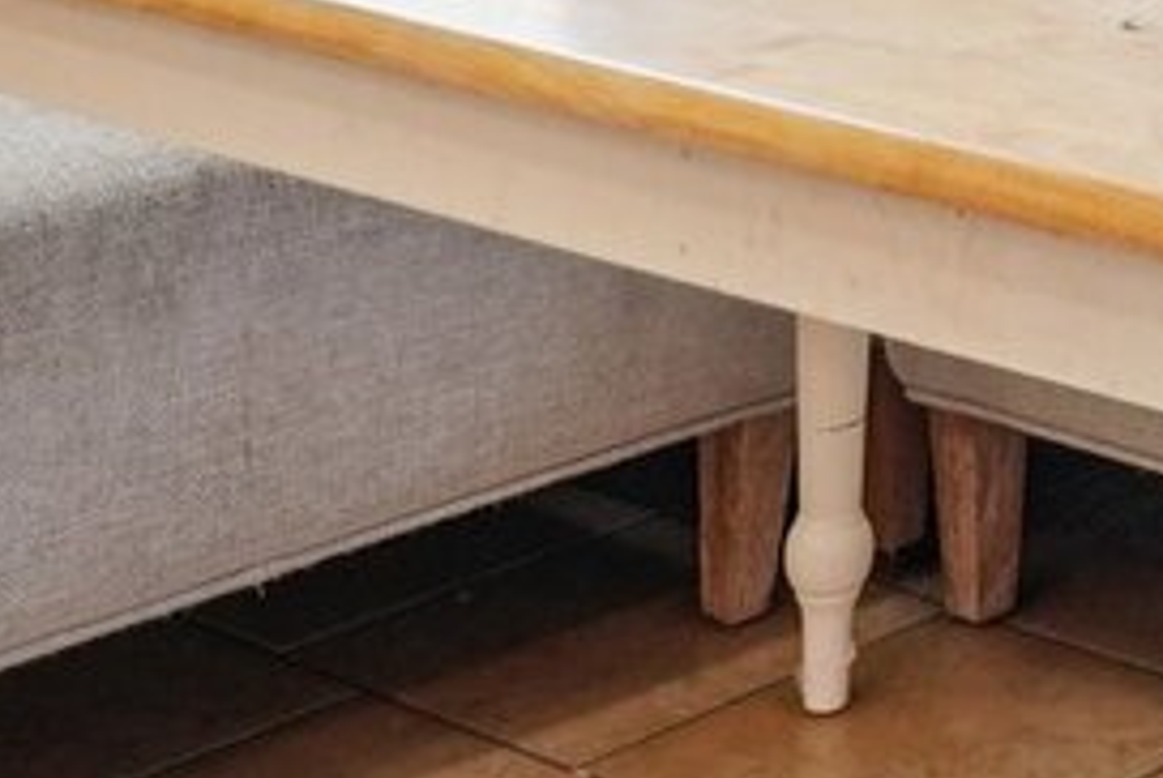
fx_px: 3848
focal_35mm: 119
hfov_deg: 15.0
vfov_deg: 10.4
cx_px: 2057
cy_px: -915
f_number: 8
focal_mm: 20
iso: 100
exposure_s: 1/30
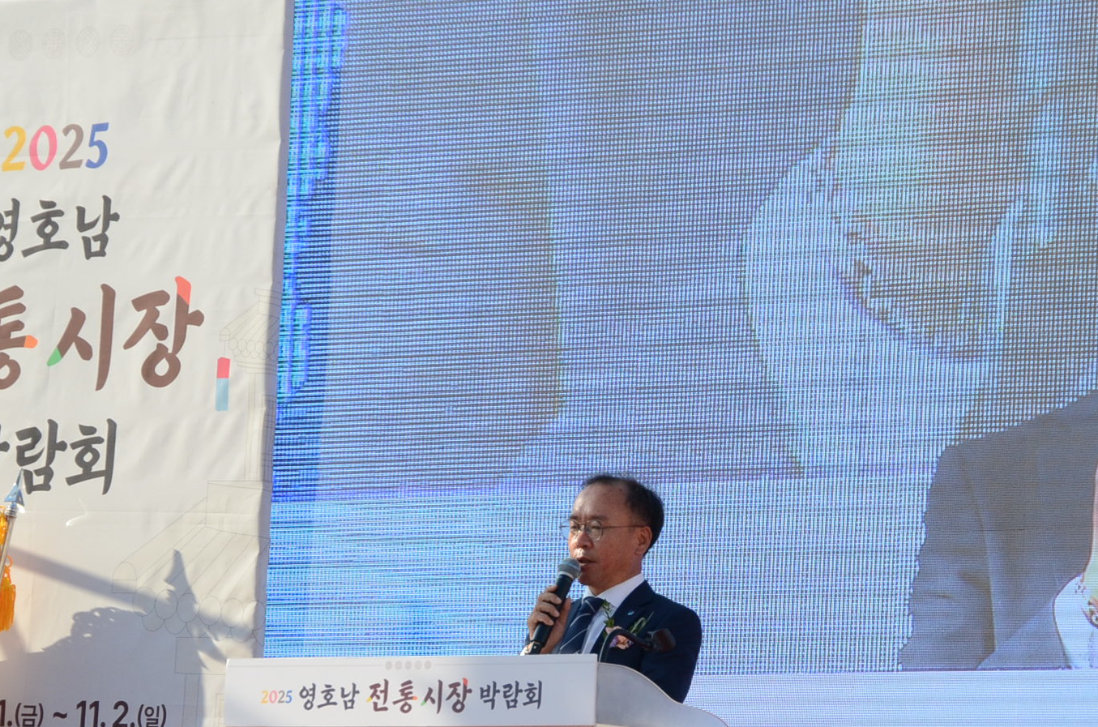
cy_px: 606
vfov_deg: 5.4
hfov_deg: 8.2
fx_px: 7638
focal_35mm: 251
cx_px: 646
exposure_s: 1/1000
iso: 640
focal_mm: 92
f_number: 8
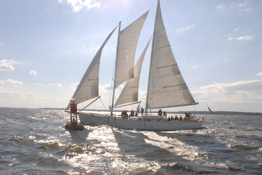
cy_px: 88
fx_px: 219
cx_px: 131
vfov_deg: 43.7
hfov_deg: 61.9
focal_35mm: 30
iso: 400
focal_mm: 20
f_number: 22
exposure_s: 1/250
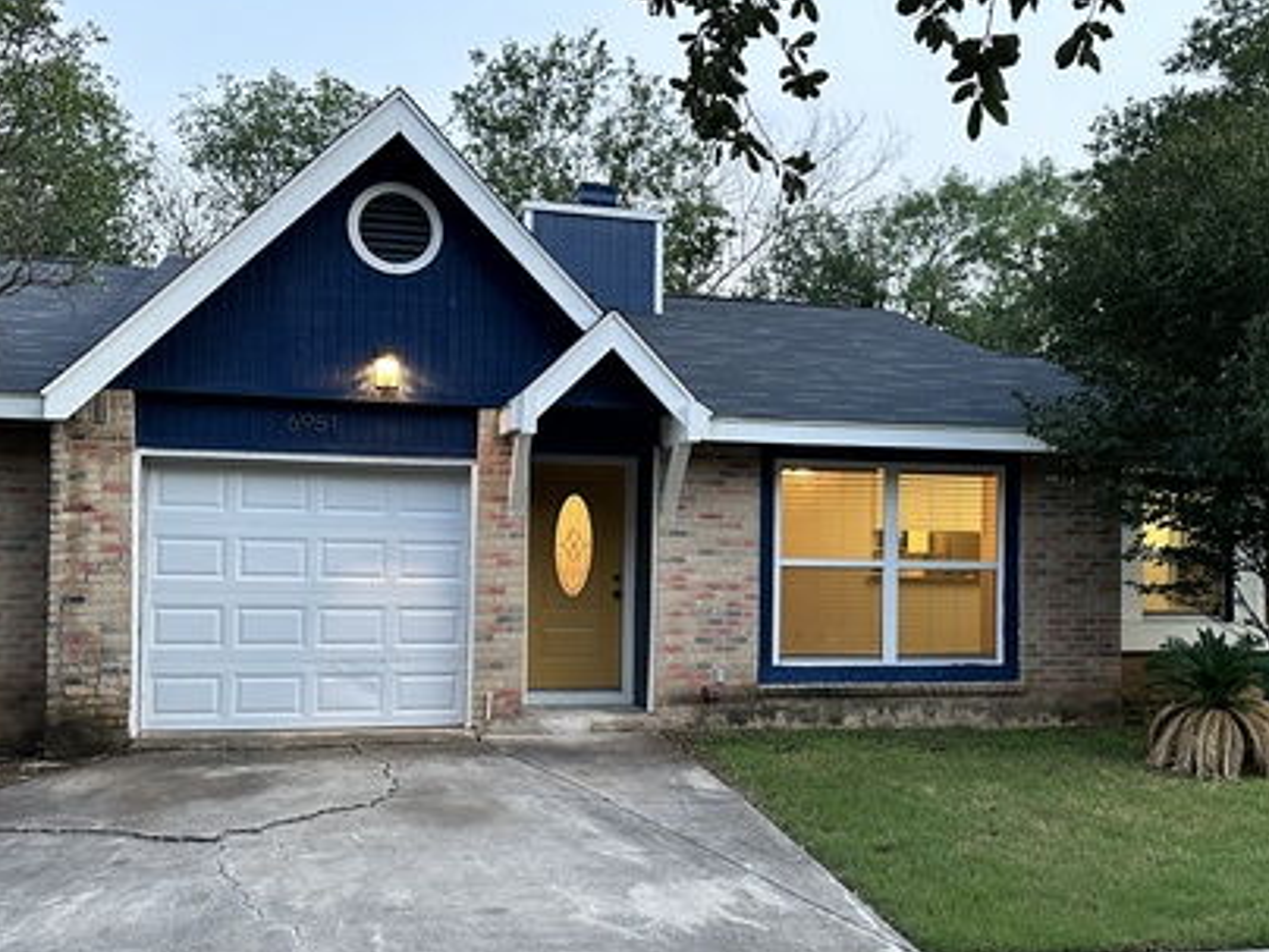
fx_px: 1393
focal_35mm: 38
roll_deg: -0.9
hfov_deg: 48.8
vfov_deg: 37.7
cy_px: 537
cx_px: 744
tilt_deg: +1.3
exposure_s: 1/60
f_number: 1.78
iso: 200
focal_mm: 6.86
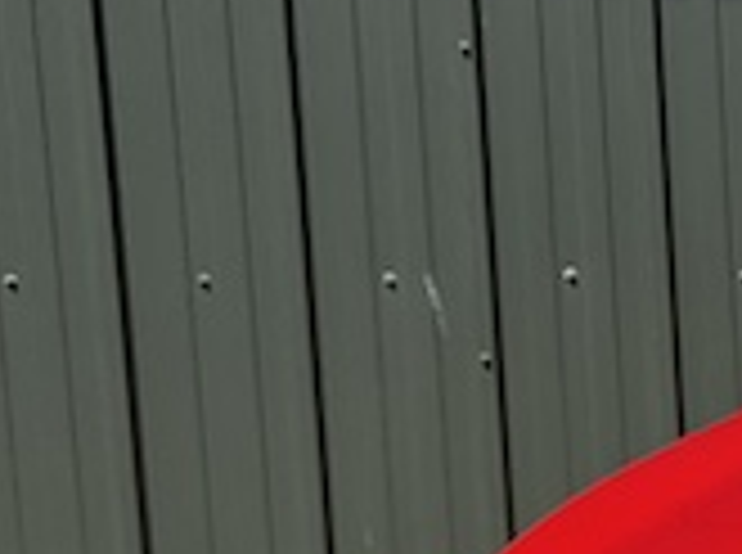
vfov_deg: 9.1
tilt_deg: -12.0
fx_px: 3379
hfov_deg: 10.8
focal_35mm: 158
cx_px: 1736
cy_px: 824
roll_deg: +0.6
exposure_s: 1/5319
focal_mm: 5.7
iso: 50
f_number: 1.5
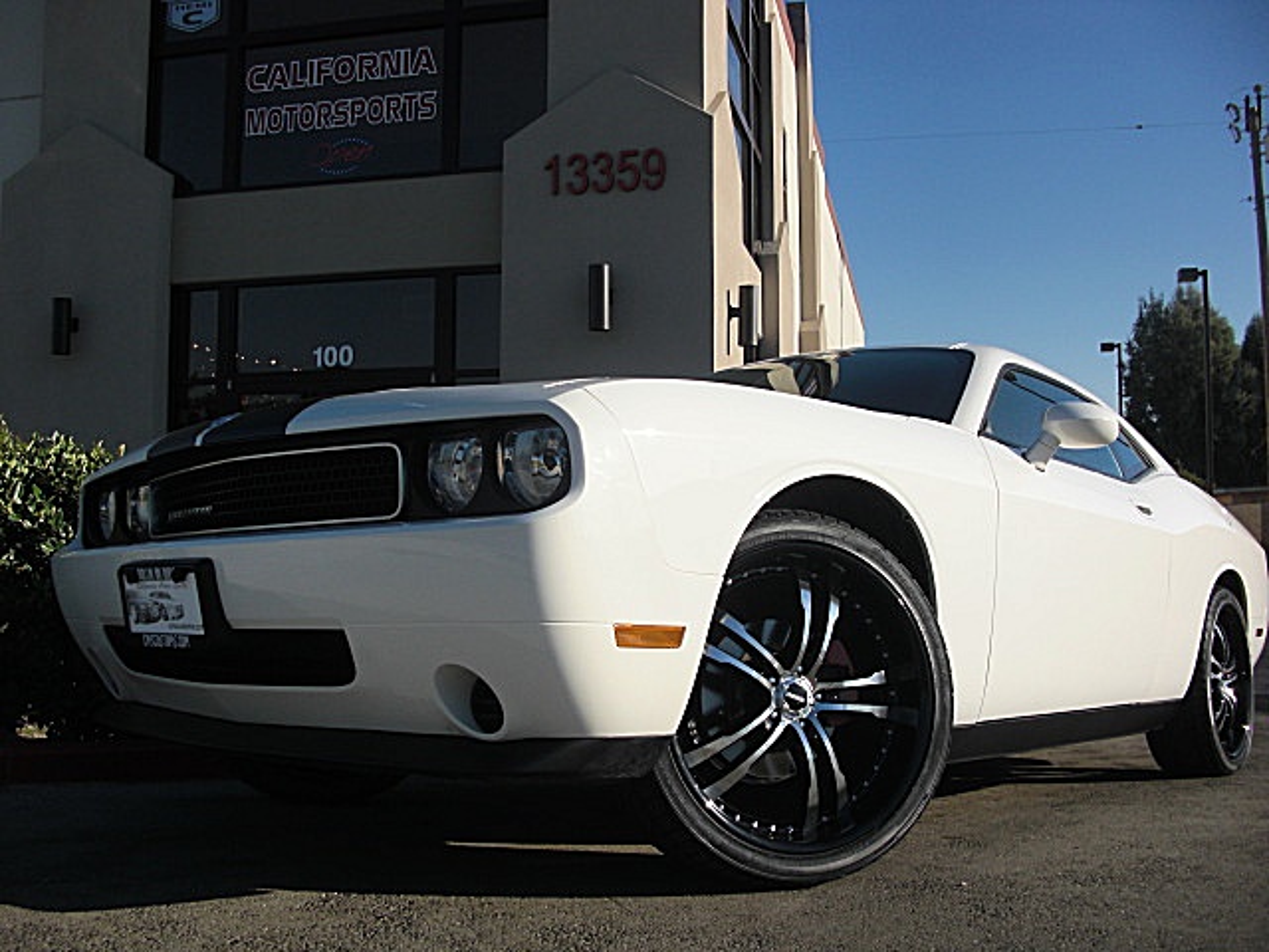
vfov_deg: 39.7
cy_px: 476
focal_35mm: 36
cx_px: 634
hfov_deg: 51.4
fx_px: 1320
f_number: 7.9
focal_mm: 6.3
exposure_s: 1/200
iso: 50
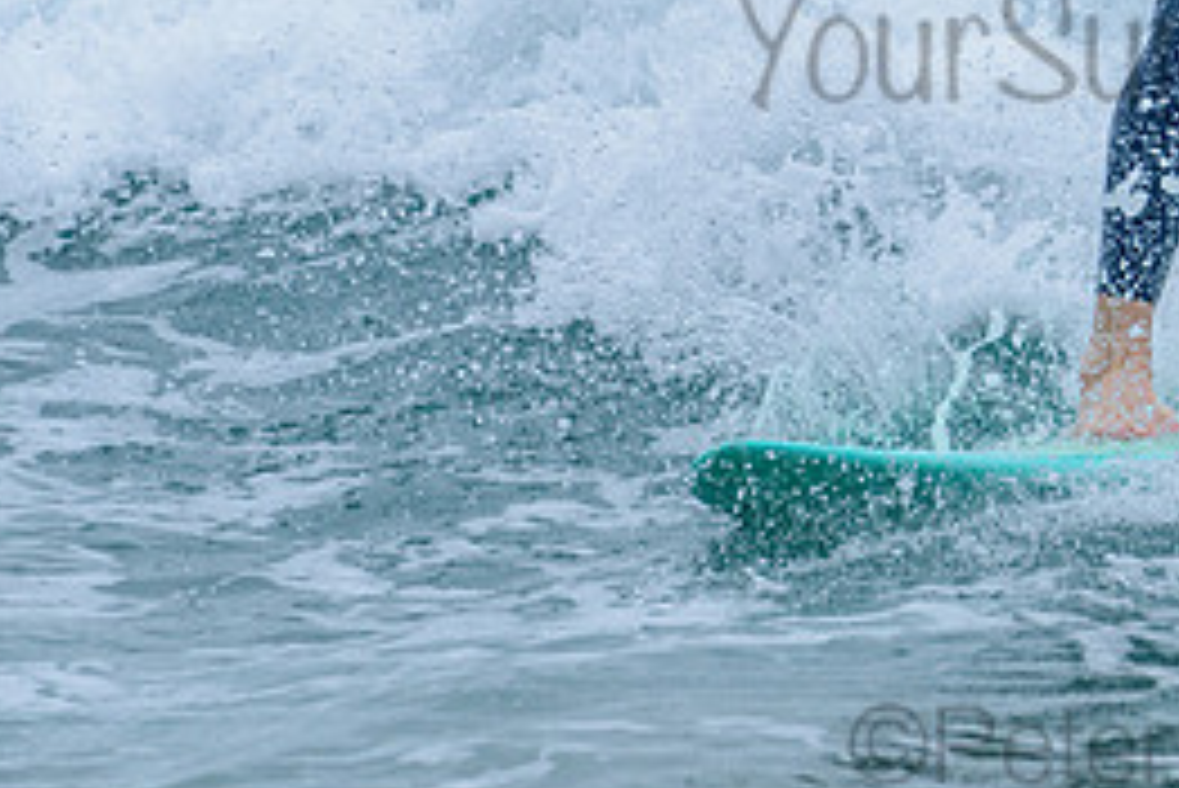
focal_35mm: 1108
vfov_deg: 1.2
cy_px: -2
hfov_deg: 1.9
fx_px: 36305
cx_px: 1197
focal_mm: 500
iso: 800
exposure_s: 1/2000
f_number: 5.6
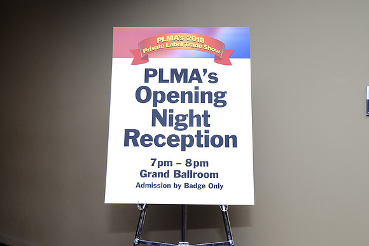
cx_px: 184
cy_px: 123
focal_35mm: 31
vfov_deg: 42.3
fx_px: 318
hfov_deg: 60.3
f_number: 3.2
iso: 800
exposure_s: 1/180
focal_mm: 20.5
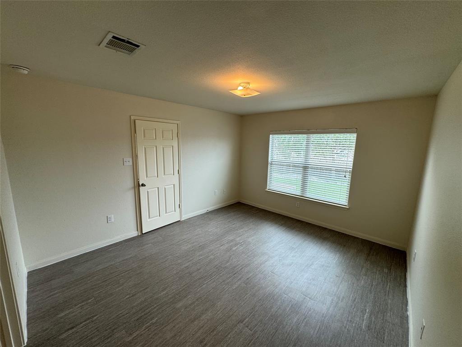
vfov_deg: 85.7
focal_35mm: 14
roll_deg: -1.8
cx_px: 231
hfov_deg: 102.1
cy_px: 174
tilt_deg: -10.3
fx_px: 187
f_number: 2.2
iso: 50
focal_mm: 2.22
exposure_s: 1/120
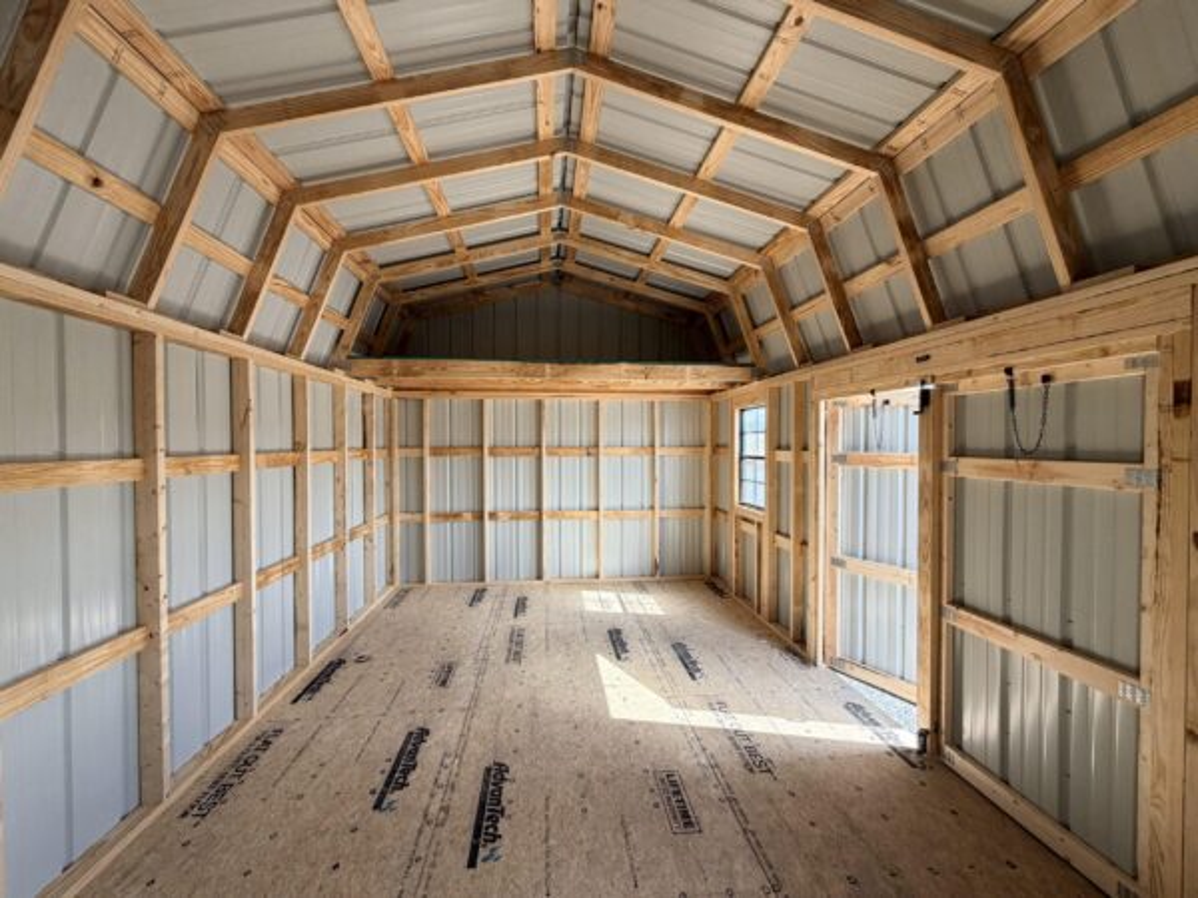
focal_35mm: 14
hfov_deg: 102.1
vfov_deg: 85.7
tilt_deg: -0.8
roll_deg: +0.8
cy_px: 449
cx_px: 599
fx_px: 485
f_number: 2.2
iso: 64
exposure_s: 1/142
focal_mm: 2.22
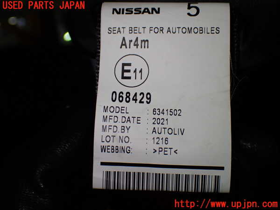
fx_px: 356
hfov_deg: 42.9
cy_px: 105
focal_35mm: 44
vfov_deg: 32.9
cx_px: 140
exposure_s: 1/160
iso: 200
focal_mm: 7.84
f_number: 2.9
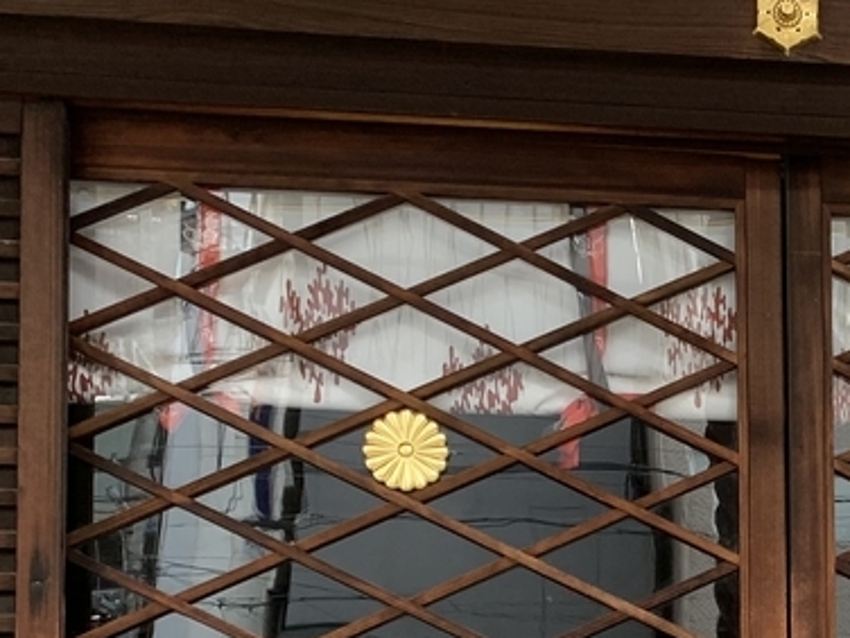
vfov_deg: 16.8
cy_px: 819
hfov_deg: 22.1
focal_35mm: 83
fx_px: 2038
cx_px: 972
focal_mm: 4.25
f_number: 1.8
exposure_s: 1/121
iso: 64
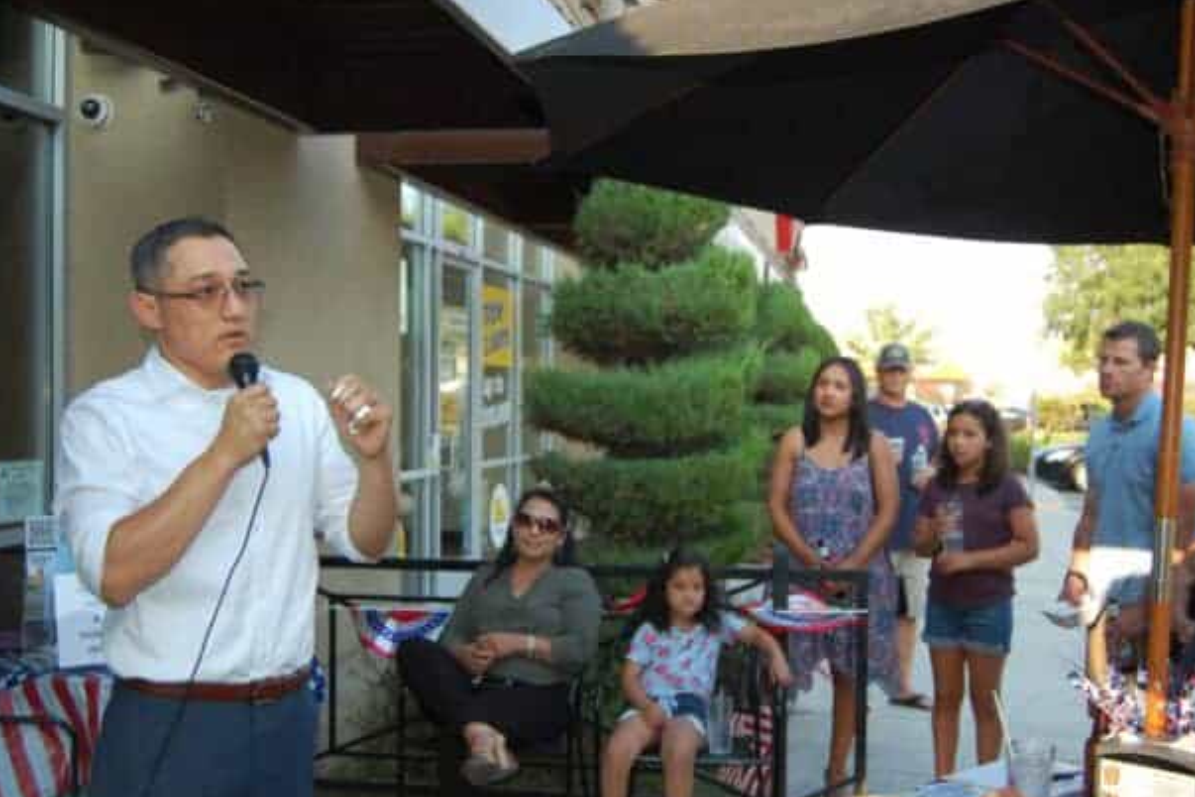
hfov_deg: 46.4
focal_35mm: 42
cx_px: 646
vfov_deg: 31.9
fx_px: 1394
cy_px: 435
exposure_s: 1/400
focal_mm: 22
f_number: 3.8
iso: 400
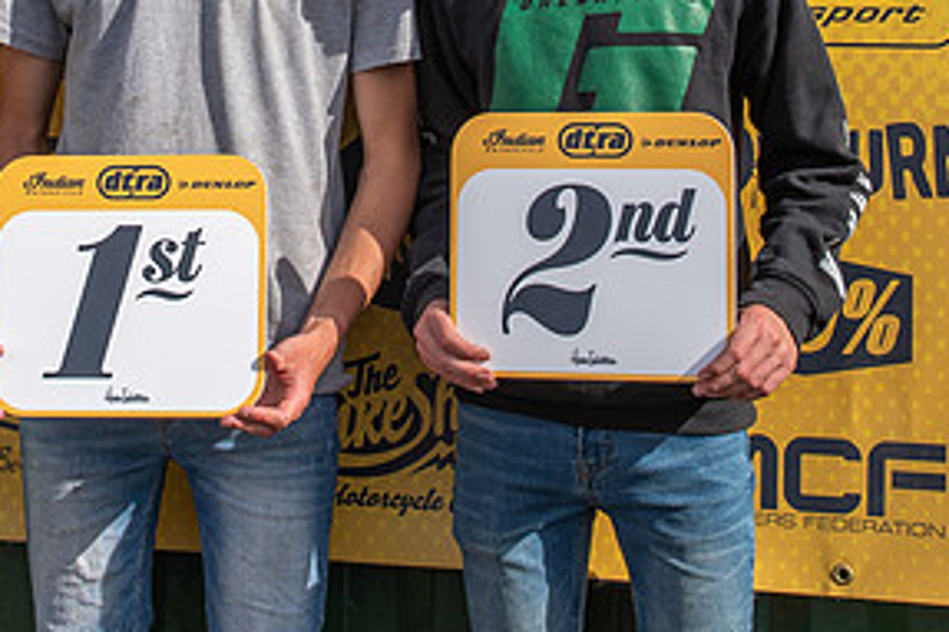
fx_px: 2793
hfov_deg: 19.2
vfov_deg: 12.6
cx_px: 257
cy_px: -96
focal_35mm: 106
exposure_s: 1/400
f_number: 6.3
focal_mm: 32
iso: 200
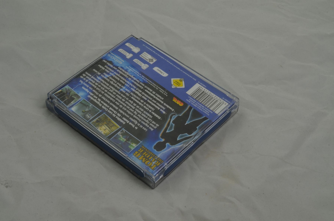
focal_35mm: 60
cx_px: 167
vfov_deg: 22.5
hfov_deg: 33.5
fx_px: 556
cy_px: 110
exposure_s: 1/3
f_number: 20
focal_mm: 40
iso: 100
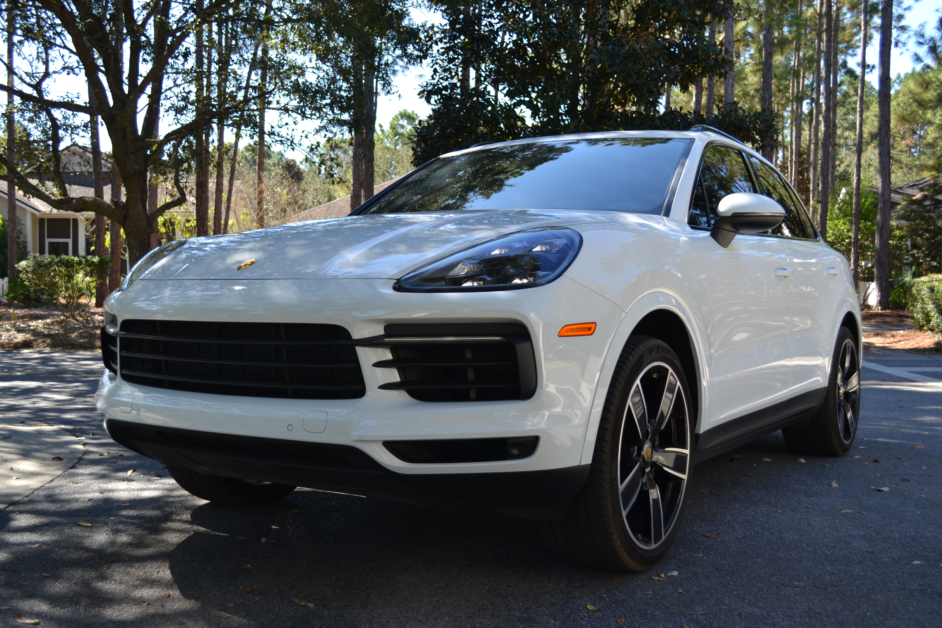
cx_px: 471
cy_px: 314
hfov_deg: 53.1
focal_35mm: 36
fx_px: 942
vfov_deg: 36.9
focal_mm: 24
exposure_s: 1/125
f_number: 5.6
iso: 100
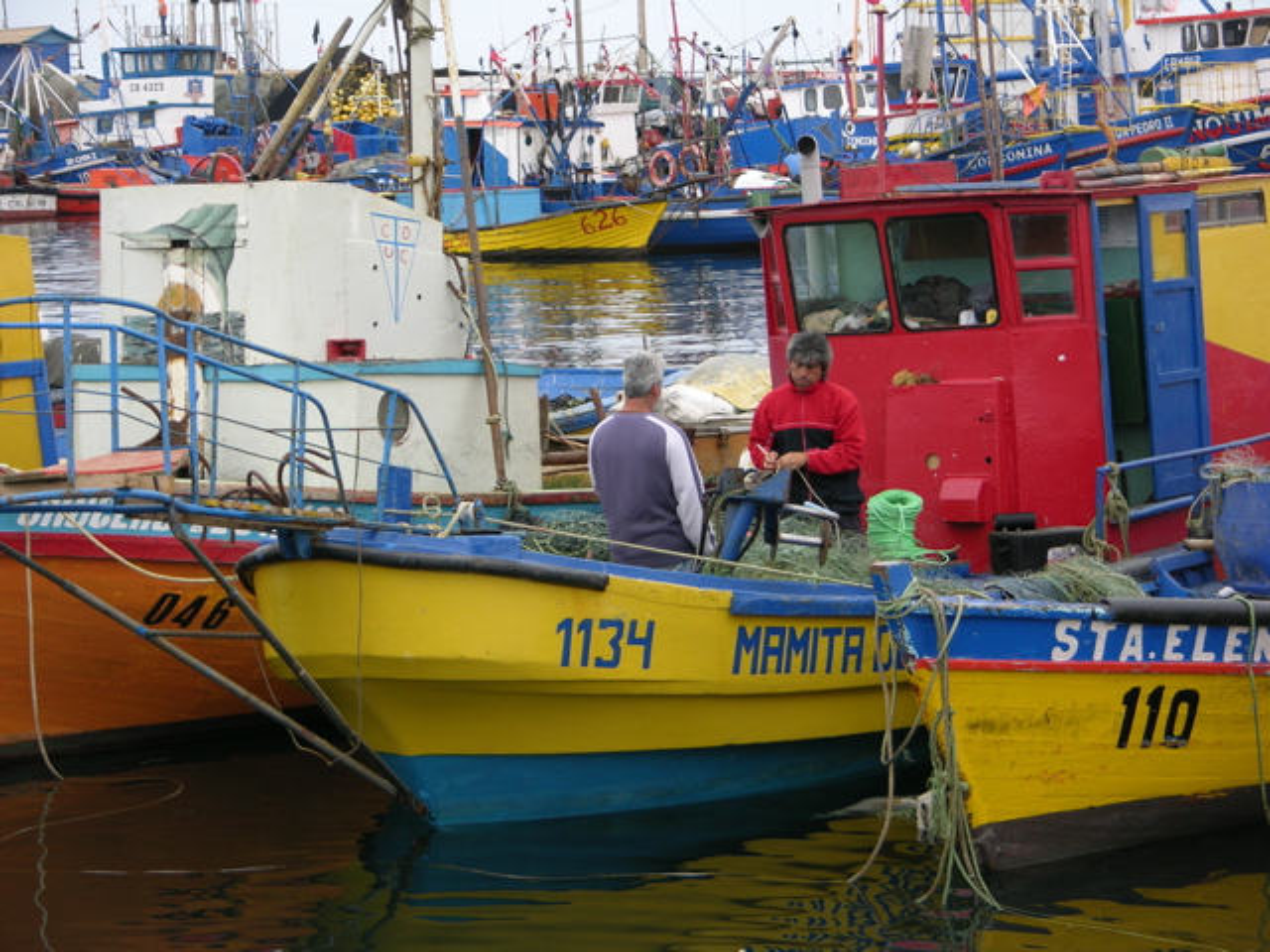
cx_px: 635
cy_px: 476
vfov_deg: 12.3
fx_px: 4403
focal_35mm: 120
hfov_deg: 16.4
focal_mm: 29.5
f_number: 3.7
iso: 50
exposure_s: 1/115
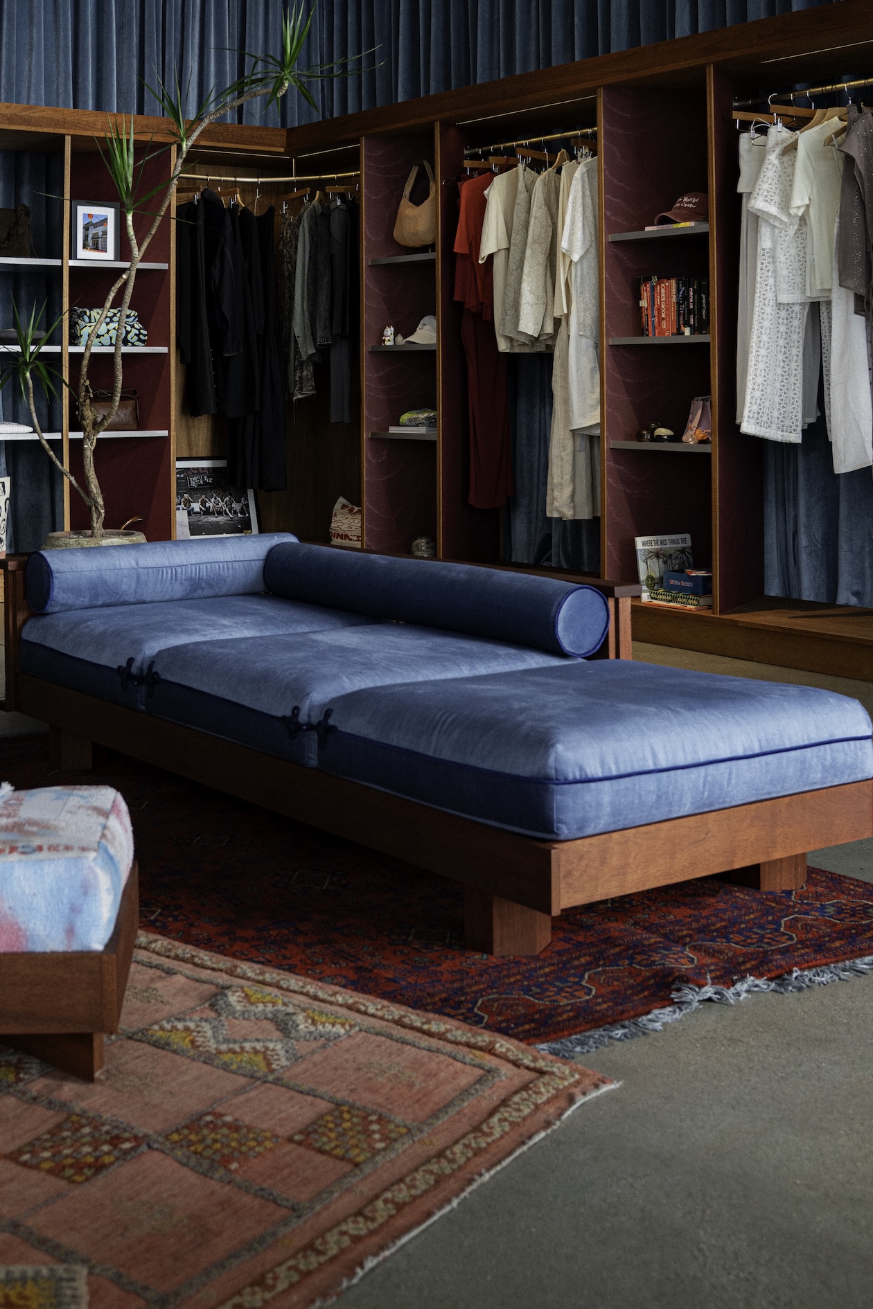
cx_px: 236
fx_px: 1673
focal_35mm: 46
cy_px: 316
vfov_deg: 41.4
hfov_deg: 28.9
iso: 800
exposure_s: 1/125
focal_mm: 29
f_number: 4.5
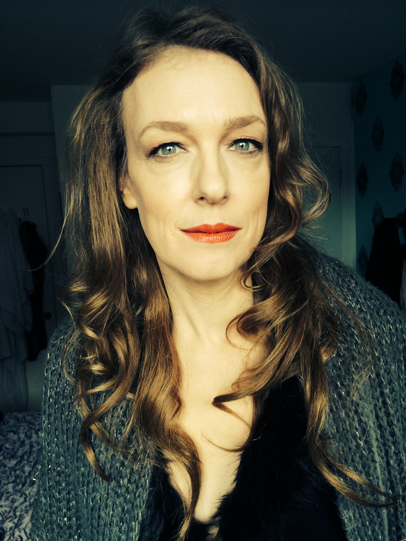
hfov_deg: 46.8
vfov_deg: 60.0
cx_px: 203
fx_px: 469
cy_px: 270
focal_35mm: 30
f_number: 2.2
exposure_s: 1/30
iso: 40
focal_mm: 4.12
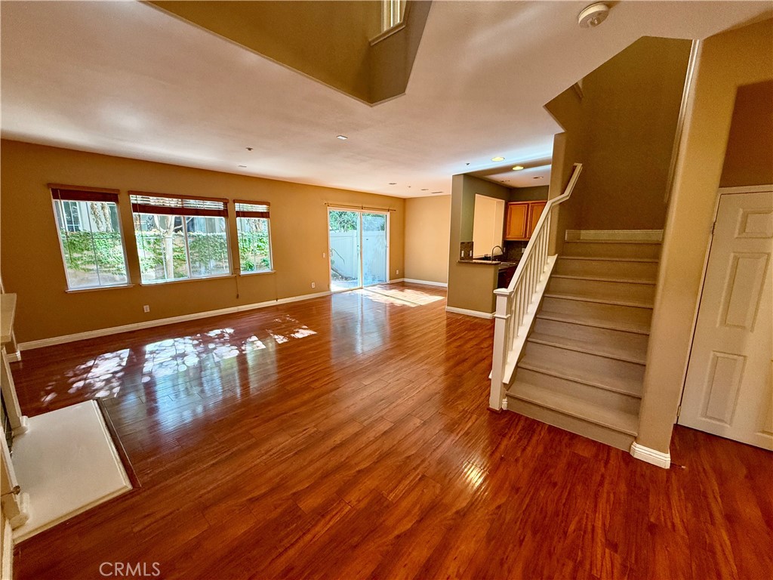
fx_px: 313
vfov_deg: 85.7
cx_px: 386
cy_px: 290
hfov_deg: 102.1
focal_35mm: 14
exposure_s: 1/120
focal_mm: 2.22
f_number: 2.2
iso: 200
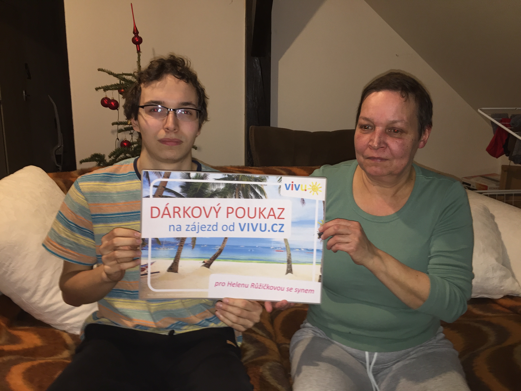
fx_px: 436
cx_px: 260
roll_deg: -1.4
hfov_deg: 61.7
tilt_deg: -13.0
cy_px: 196
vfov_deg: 48.2
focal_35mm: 29
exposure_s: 1/17
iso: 100
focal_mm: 4.15
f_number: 2.2
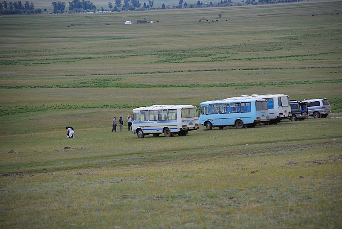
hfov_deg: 10.1
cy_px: 114
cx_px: 171
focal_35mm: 202
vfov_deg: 6.8
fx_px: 1927
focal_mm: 135
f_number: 6.3
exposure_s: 1/1250
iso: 400
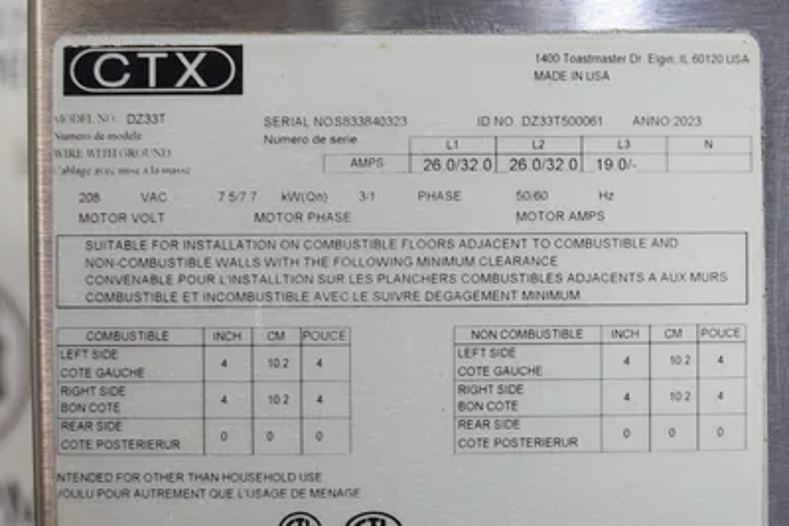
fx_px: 1184
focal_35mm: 54
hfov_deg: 36.9
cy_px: 263
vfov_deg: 25.1
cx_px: 394
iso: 125
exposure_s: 1/10
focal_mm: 19.84
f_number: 4
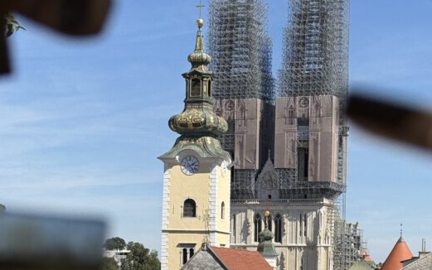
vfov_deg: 13.0
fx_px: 1178
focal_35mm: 100
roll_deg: -1.3
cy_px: 257
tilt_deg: +1.1
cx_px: 233
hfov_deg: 20.8
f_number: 1.78
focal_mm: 6.76
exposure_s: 1/8772
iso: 64
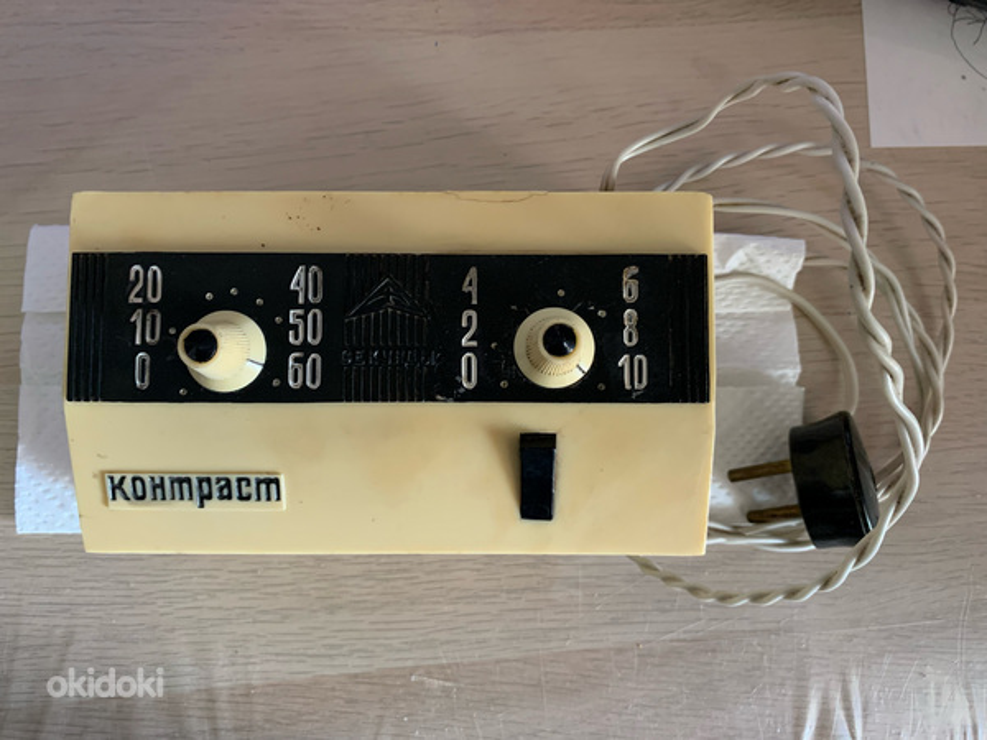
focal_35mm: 26
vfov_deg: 53.1
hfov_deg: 67.3
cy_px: 370
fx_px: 741
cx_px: 494
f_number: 1.8
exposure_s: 1/40
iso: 400
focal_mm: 4.25
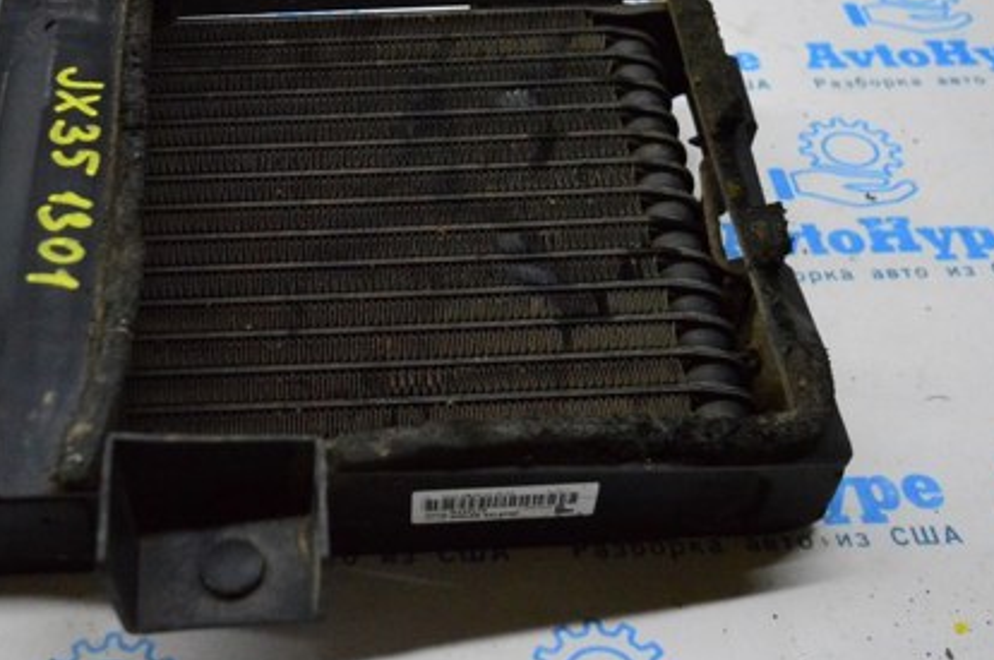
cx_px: 298
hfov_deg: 38.3
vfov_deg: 26.2
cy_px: 198
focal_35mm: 51
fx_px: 1406
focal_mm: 22
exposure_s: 1/1000
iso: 6400
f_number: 3.8
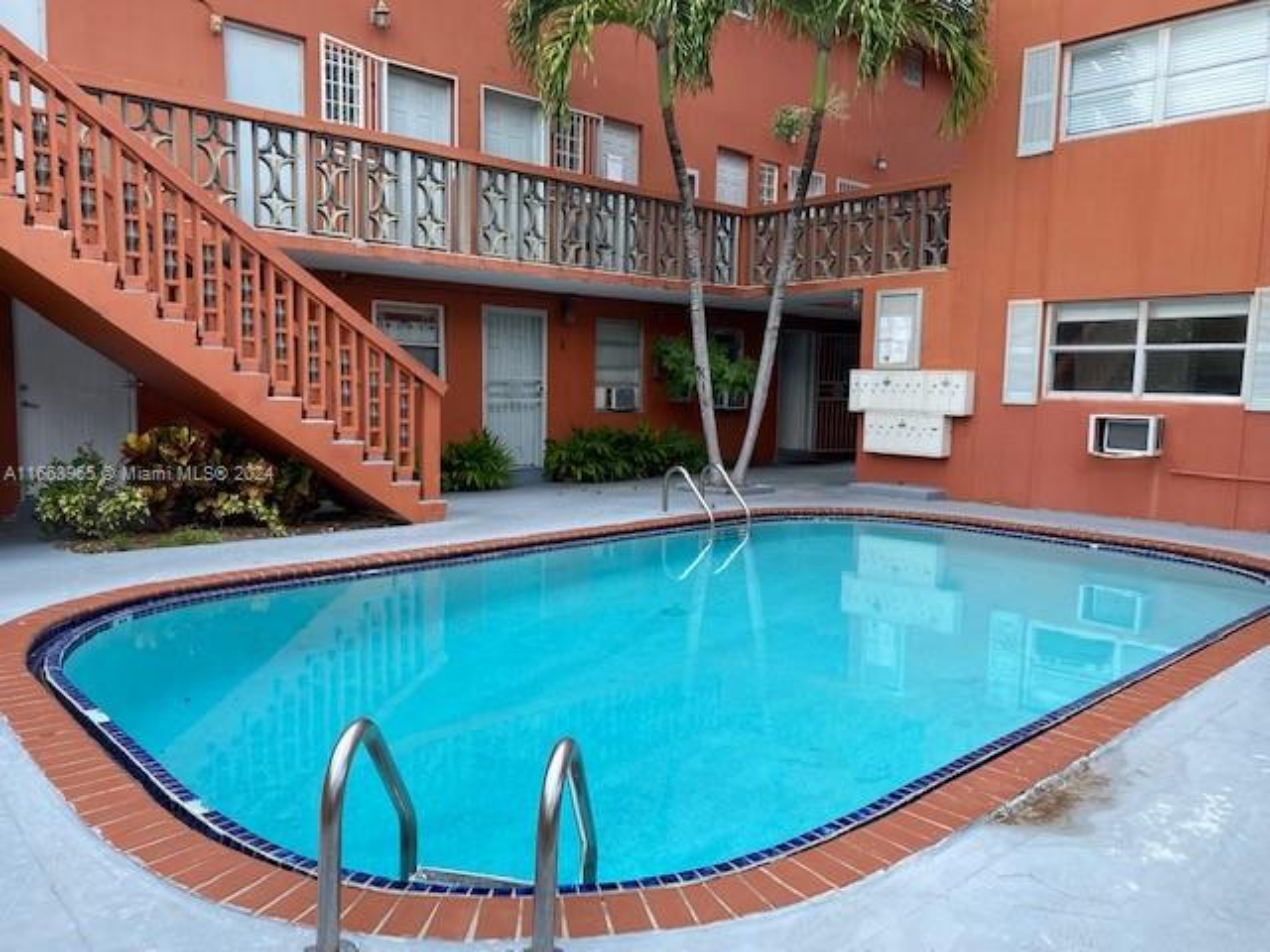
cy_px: 476
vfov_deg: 53.1
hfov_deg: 67.3
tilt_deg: -7.2
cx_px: 635
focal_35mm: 26
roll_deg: -1.3
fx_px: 954
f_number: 1.8
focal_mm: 4.25
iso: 32
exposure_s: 1/747
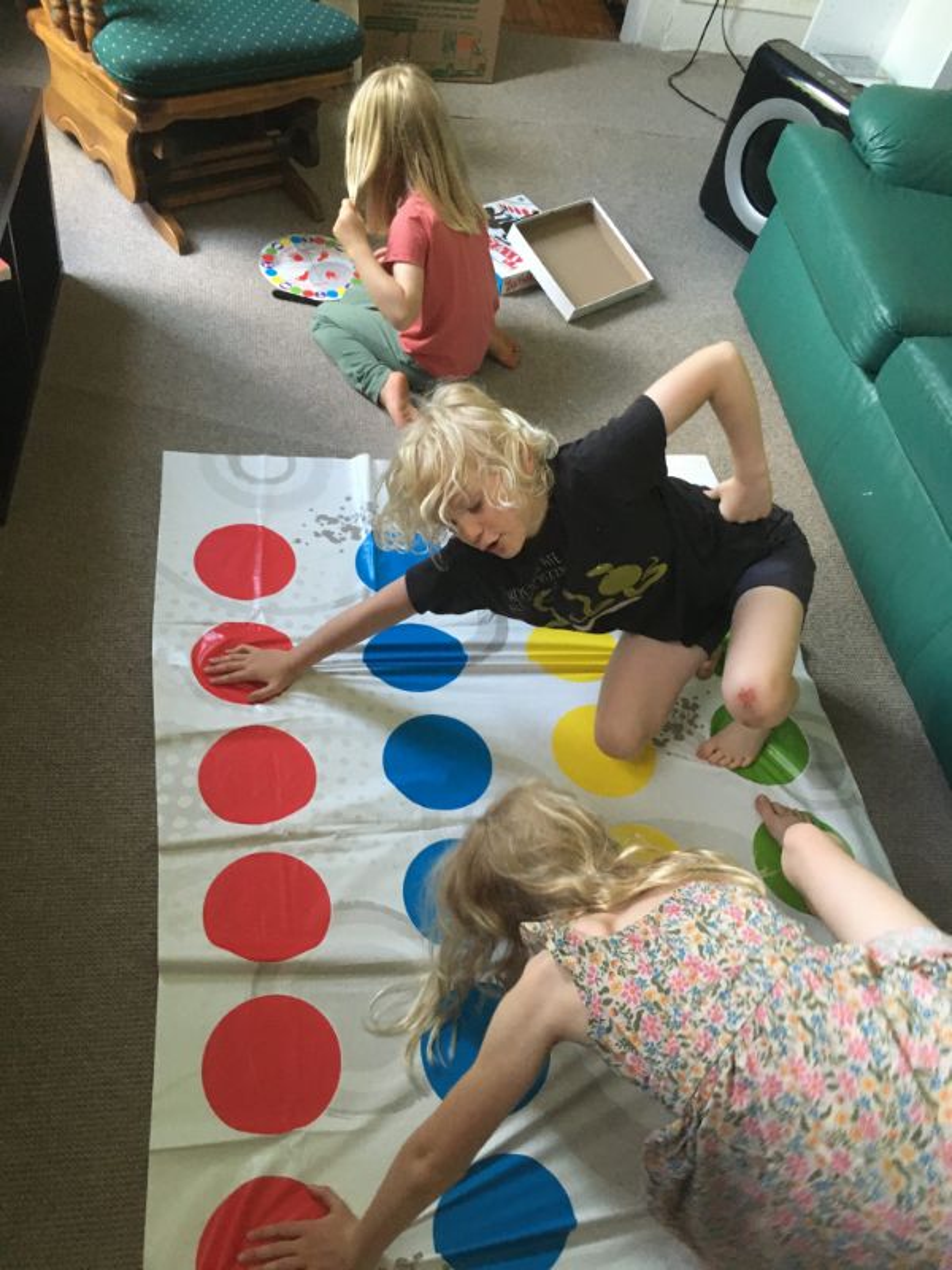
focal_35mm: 29
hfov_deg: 48.2
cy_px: 635
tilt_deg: -51.7
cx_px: 476
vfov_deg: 61.7
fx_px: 1063
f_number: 2.2
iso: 200
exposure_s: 1/30
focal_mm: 4.15
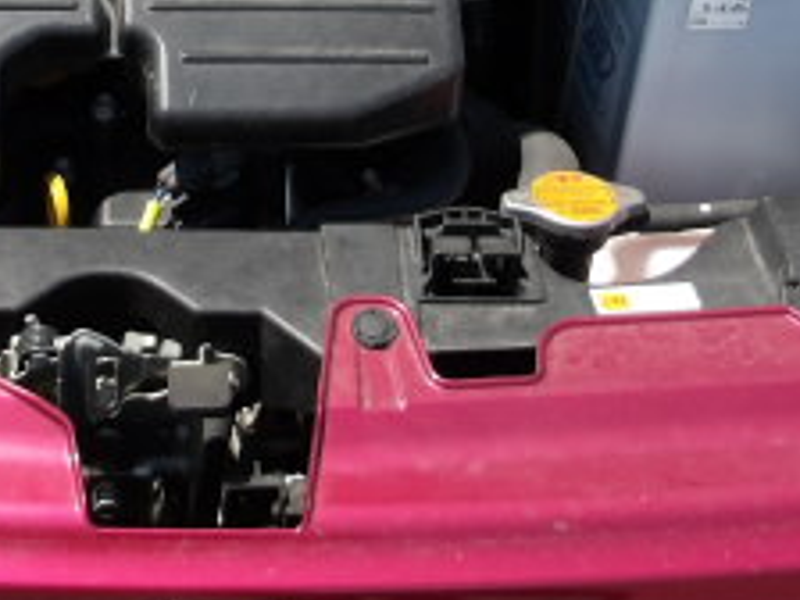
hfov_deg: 25.0
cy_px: -61
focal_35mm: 77
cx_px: 182
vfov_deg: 18.4
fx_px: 1780
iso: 100
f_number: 3
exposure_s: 1/844
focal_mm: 4.9
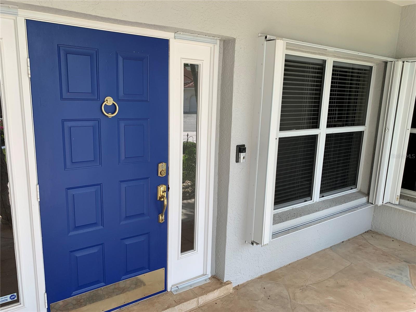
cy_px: 156
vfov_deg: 53.1
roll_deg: -1.5
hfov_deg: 67.3
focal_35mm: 26
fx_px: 312
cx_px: 208
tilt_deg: -10.0
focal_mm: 4.25
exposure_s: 1/435
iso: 25
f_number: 1.8
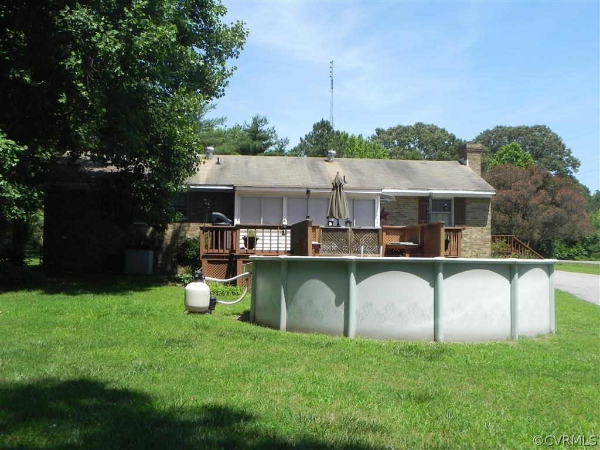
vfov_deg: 35.1
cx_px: 300
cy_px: 225
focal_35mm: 41
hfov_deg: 45.8
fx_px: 711
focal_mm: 7.3
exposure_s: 1/364
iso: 160
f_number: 6.3
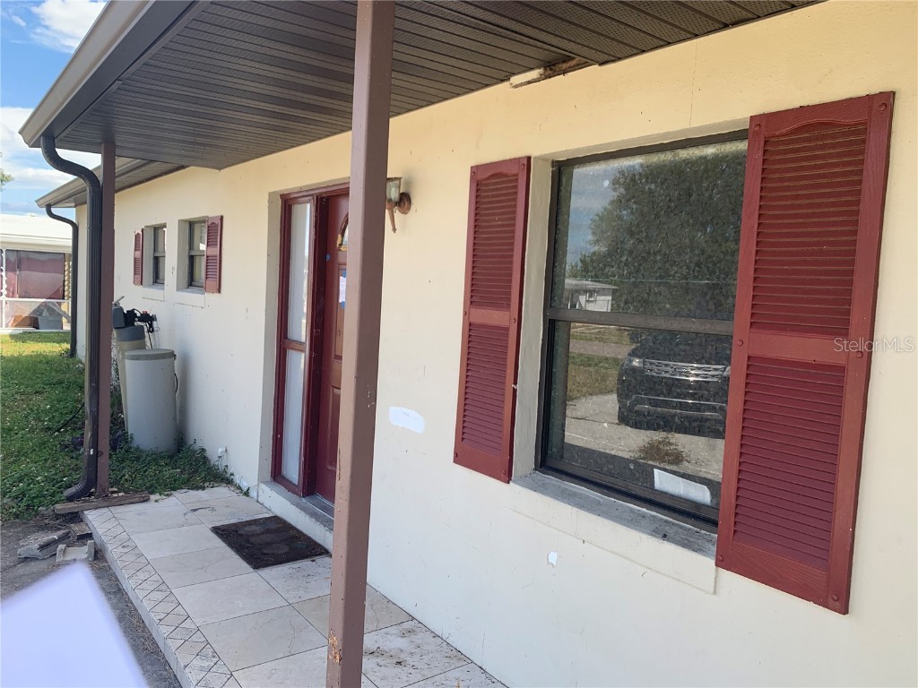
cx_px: 459
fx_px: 690
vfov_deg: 53.1
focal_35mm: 26
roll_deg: -4.7
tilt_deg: -2.0
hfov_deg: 67.3
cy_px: 344
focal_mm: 4.25
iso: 25
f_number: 1.8
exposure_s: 1/520
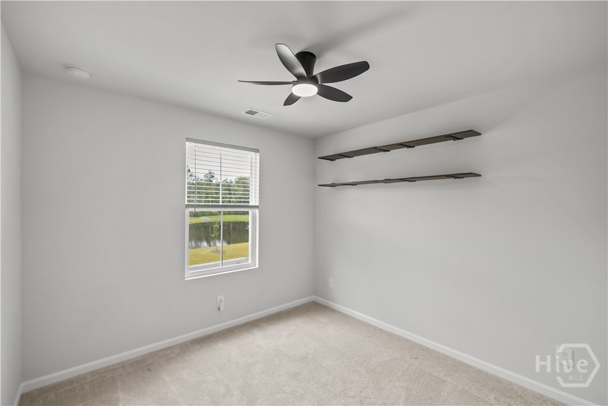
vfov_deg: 77.3
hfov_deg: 100.4
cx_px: 304
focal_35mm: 15
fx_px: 253
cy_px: 203
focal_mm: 15
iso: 2500
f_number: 8
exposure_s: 1/30
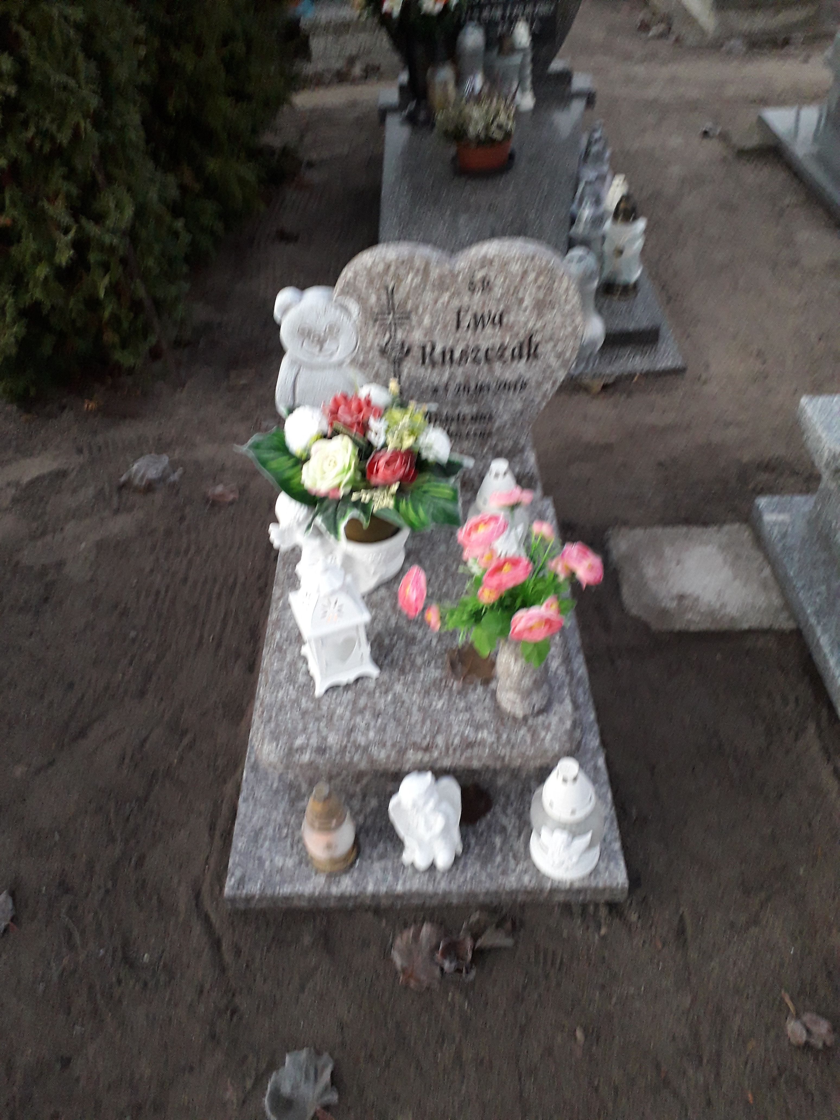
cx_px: 420
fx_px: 874
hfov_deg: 51.4
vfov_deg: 65.3
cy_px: 560
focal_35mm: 27
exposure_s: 1/25
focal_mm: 3.6
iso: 250
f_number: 1.9
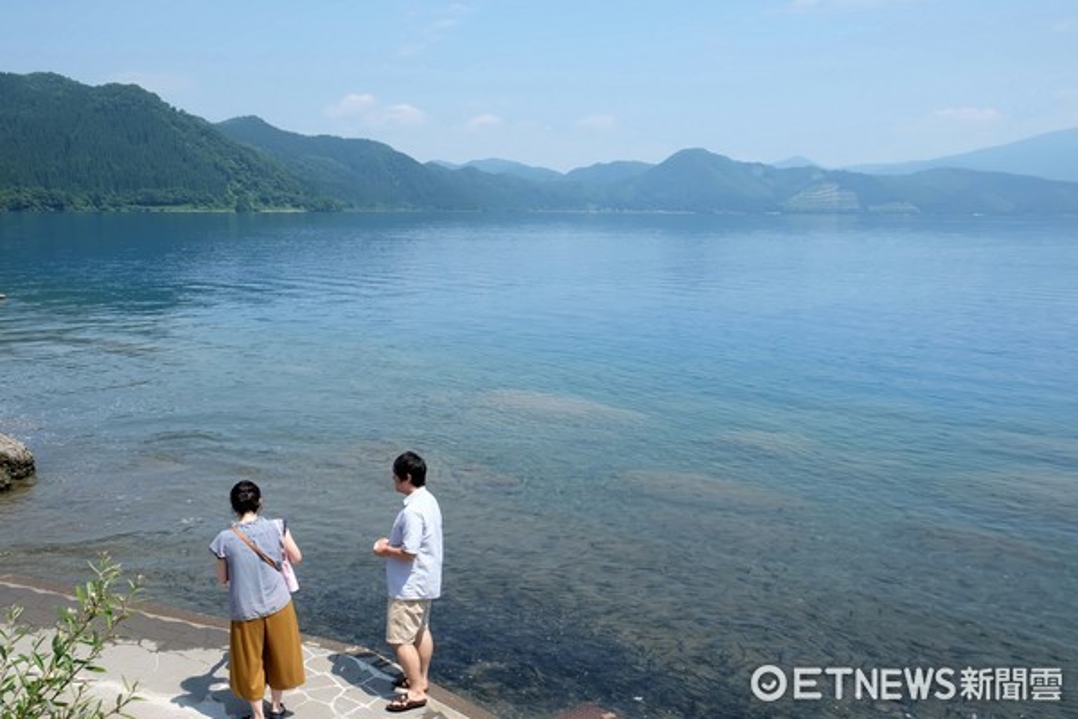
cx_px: 539
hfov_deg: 65.5
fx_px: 838
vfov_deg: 46.4
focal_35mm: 28
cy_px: 360
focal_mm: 18.8
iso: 400
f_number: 10
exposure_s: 1/350
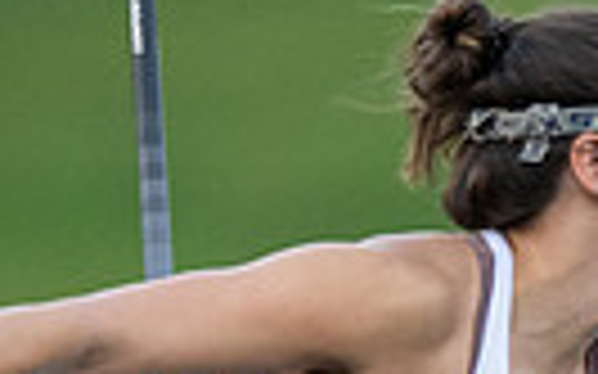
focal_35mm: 2407
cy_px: 866
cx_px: 683
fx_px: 39211
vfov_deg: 0.5
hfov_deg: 0.9
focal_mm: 400
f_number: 2.8
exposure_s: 1/1250
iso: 2000
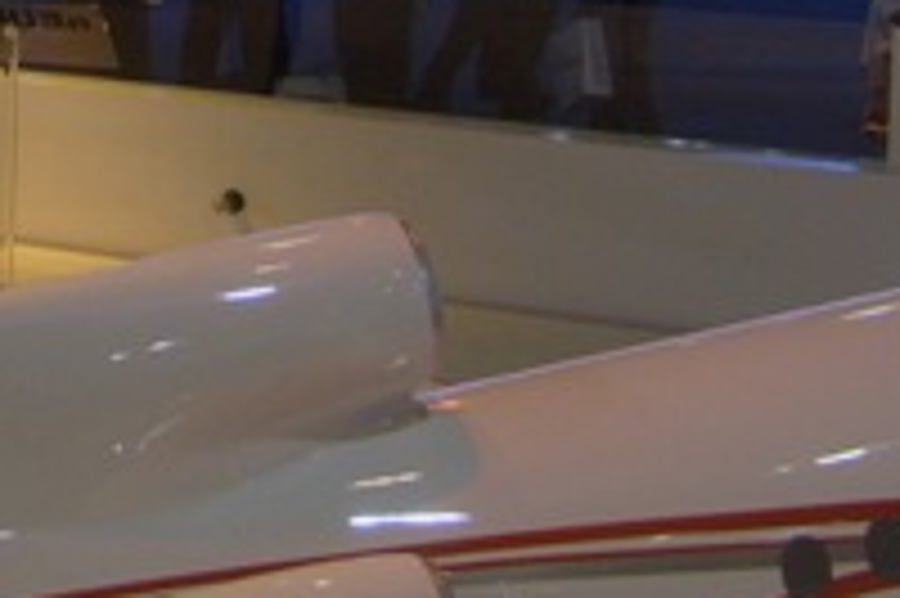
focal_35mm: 120
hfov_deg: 15.9
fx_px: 2997
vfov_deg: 10.9
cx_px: -364
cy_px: -355
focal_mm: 6
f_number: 3.5
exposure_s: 1/90
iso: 80
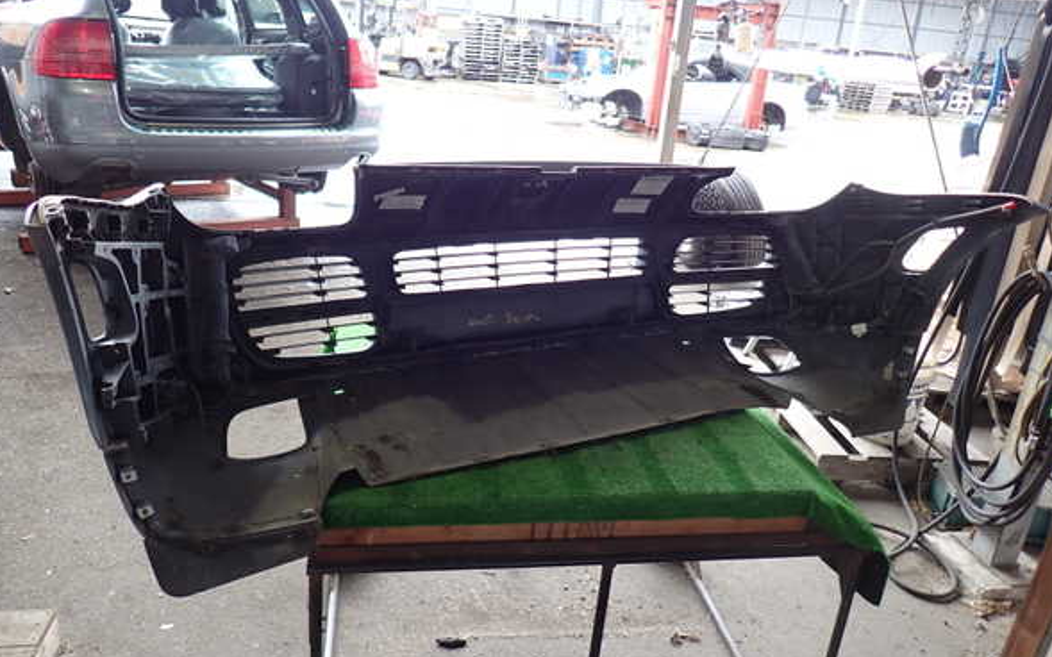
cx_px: 523
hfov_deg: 68.4
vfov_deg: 46.0
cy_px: 311
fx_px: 774
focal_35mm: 27
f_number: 2
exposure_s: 1/60
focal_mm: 4.5
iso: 100
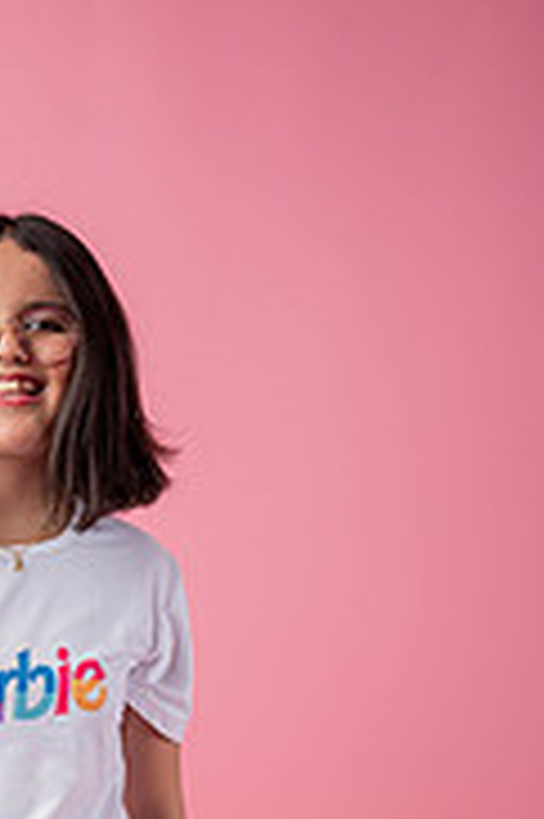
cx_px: -94
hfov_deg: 11.8
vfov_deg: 17.3
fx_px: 2589
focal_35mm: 114
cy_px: 936
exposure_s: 1/160
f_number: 6.3
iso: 250
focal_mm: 46
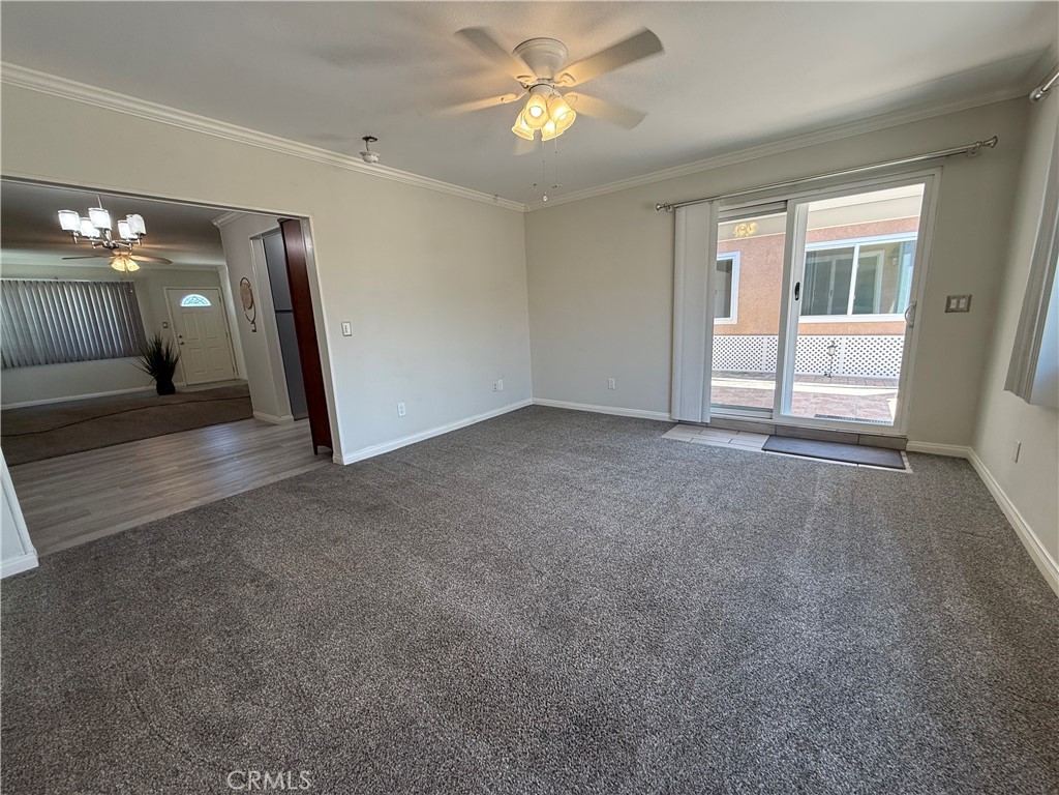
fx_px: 428
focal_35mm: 14
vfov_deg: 85.7
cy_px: 398
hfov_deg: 102.1
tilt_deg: -11.4
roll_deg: +2.8
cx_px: 530
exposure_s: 1/120
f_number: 2.2
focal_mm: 2.22
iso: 100
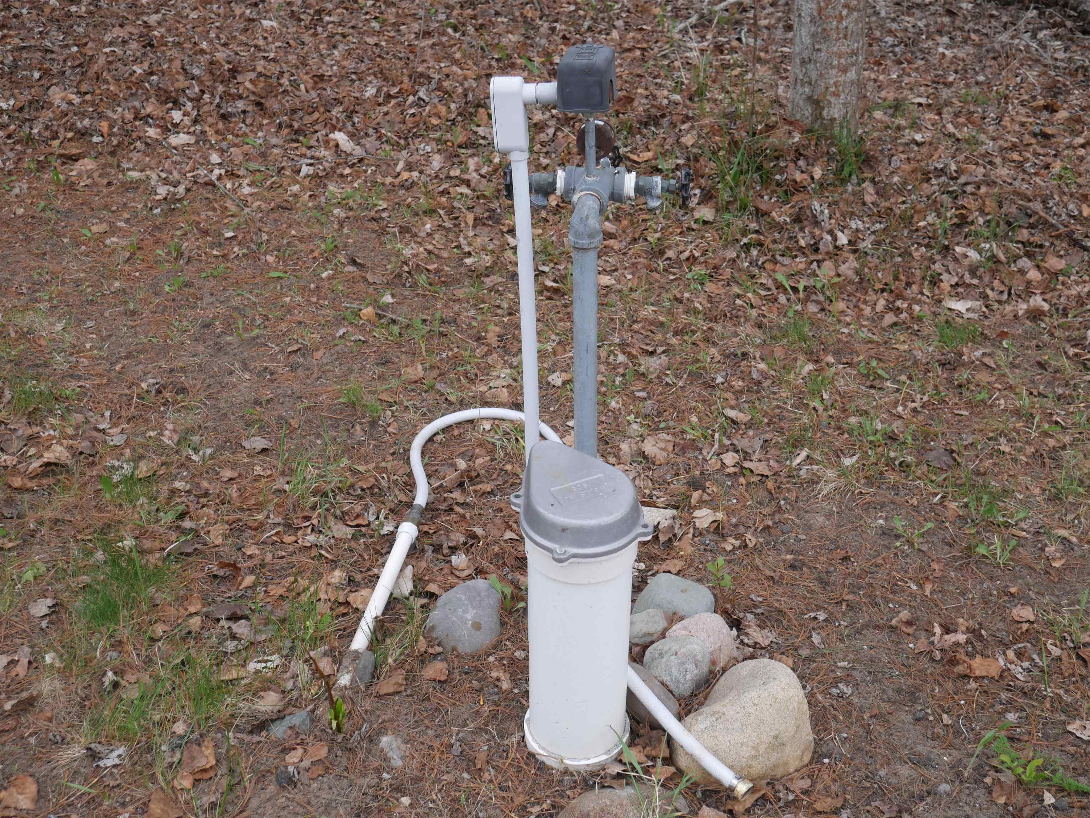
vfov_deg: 31.5
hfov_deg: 41.2
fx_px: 1449
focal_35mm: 46
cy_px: 409
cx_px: 545
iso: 320
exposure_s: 1/250
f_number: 5.1
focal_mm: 23
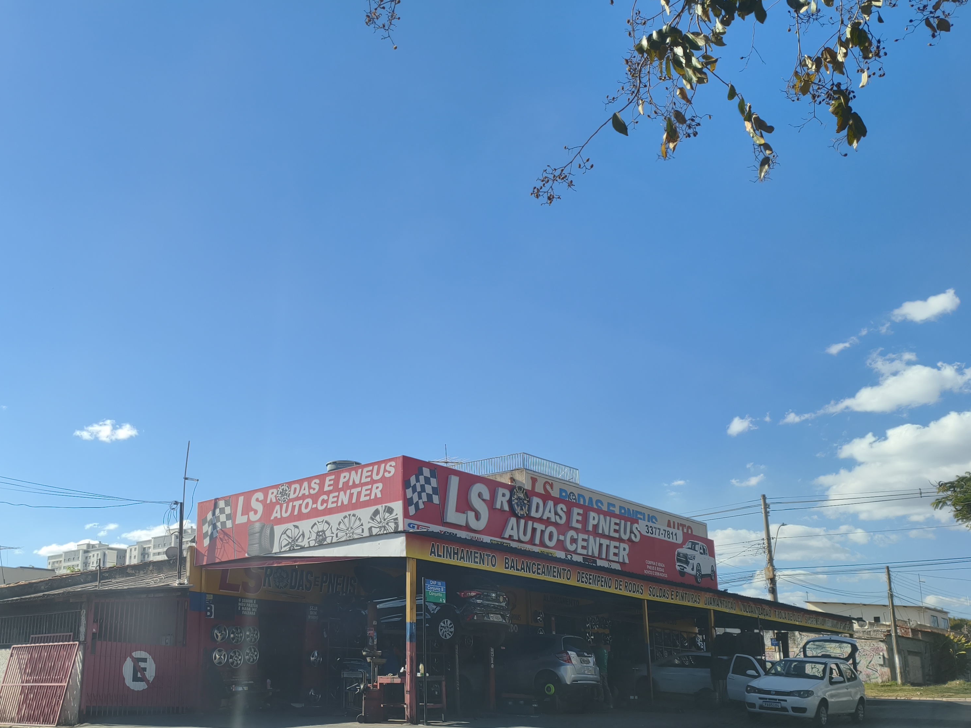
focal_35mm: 36
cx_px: 382
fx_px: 1010
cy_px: 449
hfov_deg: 51.0
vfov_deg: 39.4
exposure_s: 1/1764
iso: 80
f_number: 1.5
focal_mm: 4.94
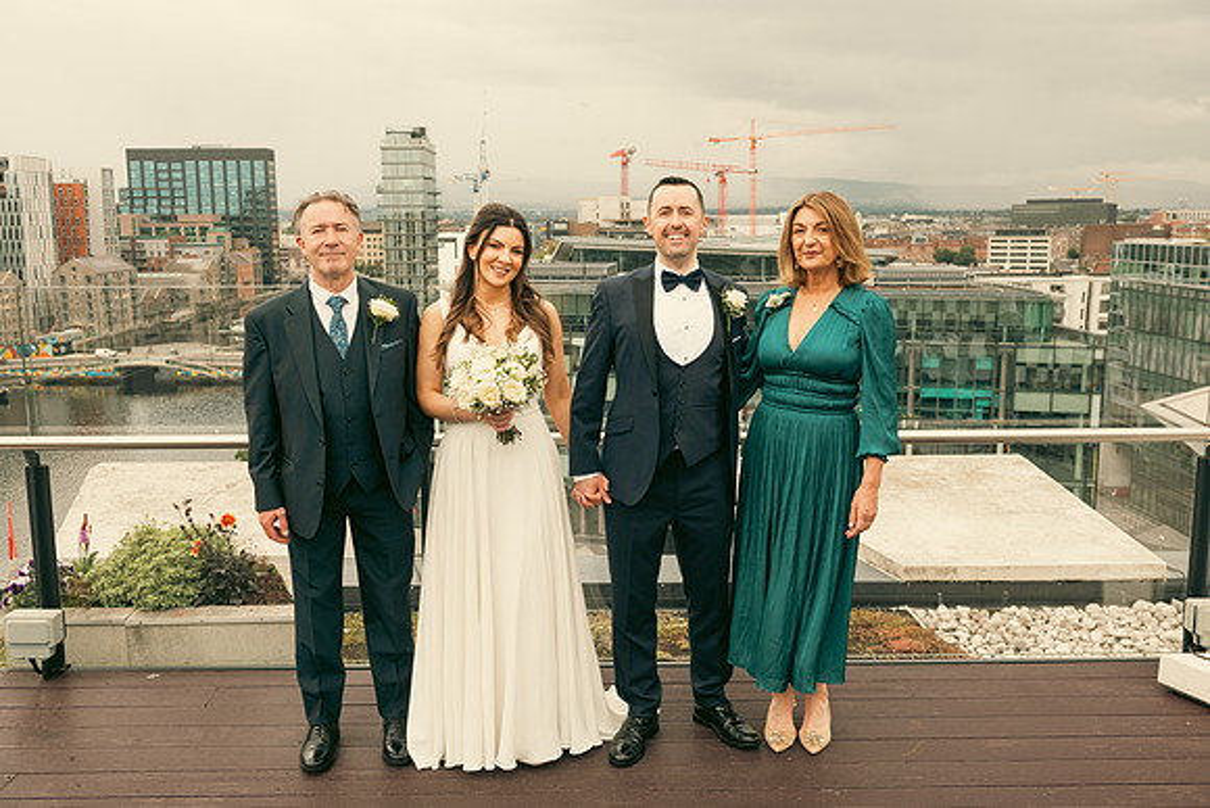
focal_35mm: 32
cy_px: 404
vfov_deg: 41.1
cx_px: 605
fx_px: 1076
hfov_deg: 58.7
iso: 320
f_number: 6.3
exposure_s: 1/250
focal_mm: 32
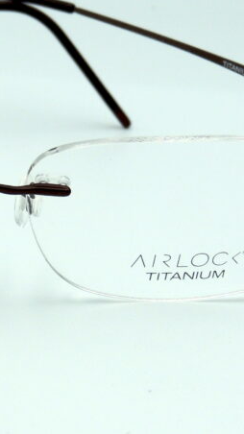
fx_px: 1335
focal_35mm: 116
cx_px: -33
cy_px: 222
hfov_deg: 10.3
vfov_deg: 18.5
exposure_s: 1/640
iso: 100
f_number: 3.5
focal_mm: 8.3
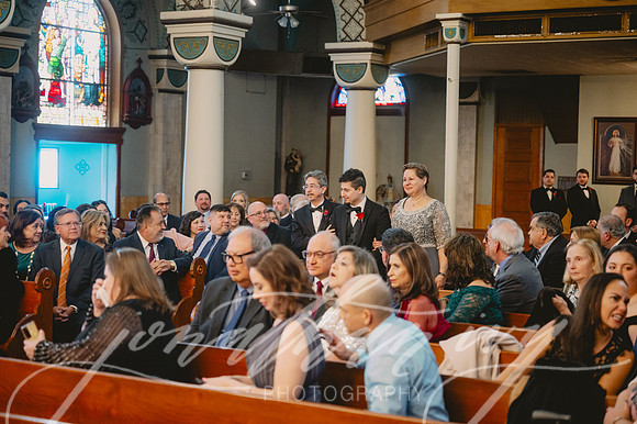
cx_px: 318
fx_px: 1238
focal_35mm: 70
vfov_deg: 19.4
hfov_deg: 28.9
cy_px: 212
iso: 2000
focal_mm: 70
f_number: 2.8
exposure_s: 1/160
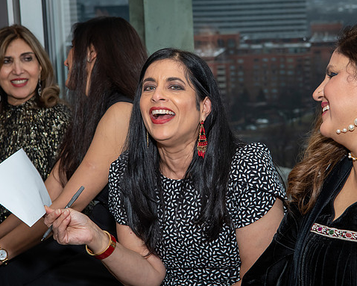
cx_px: 205
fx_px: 1025
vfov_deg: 15.9
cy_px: 145
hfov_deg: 19.8
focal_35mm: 97
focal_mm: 55
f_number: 7.1
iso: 500
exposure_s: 1/250
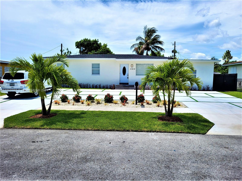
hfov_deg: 67.3
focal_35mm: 26
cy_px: 90
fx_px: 182
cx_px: 121
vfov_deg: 53.1
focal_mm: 5.4
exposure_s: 1/4743
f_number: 1.8
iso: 40
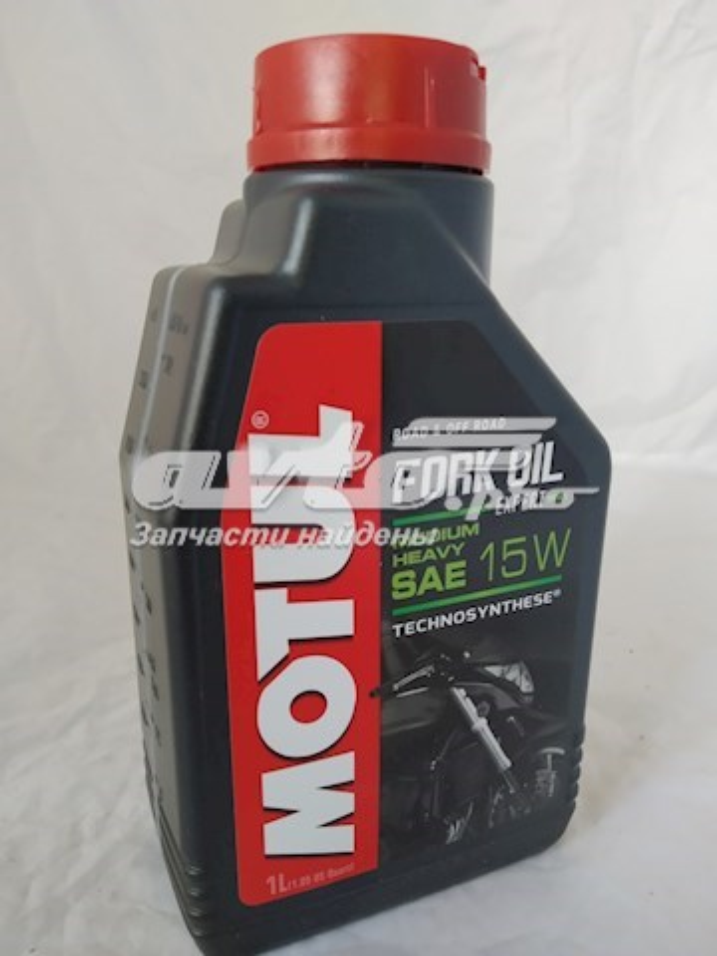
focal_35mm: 28
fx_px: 773
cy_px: 478
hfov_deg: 49.7
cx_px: 358
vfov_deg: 63.4
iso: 32
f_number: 1.8
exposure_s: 1/50
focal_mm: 3.99
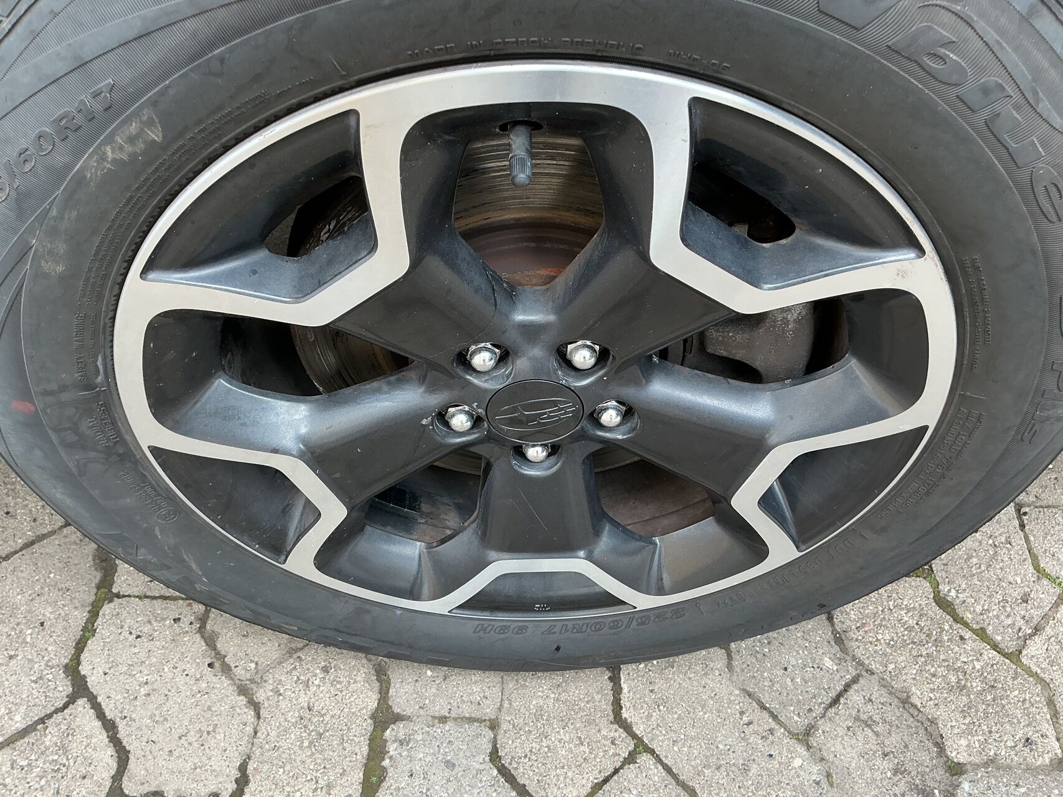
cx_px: 532
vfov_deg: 48.2
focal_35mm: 29
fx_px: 890
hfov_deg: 61.7
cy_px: 398
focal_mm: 3
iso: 50
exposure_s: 1/120
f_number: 1.8
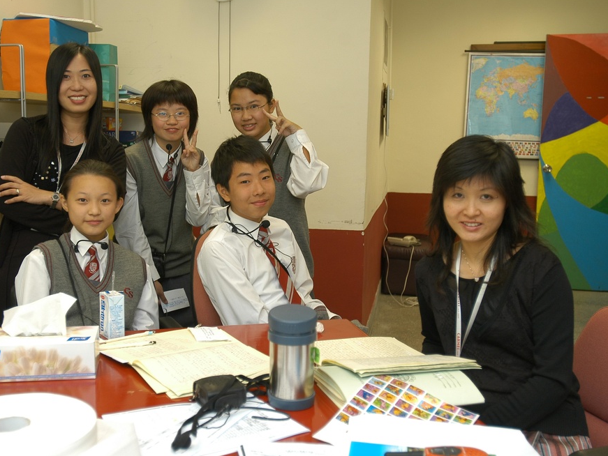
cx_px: 259
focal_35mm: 40
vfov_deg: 36.0
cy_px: 224
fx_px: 703
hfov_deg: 46.6
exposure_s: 1/50
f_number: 2.8
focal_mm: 24
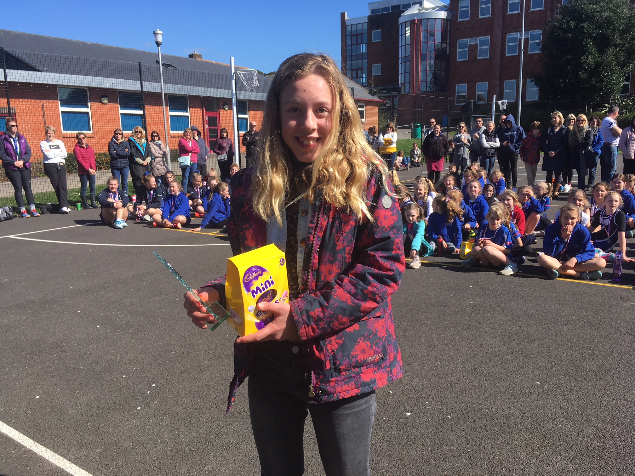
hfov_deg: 61.7
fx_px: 532
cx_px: 318
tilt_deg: -10.5
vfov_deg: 48.2
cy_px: 238
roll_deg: +1.5
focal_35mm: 29
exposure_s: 1/1166
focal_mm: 4.15
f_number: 2.2
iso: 25
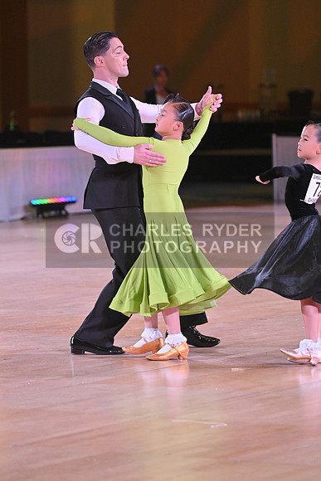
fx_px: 2673
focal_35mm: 200
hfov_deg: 6.9
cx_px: 160
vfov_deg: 10.3
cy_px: 240
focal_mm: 200
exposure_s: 1/400
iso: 4000
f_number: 5
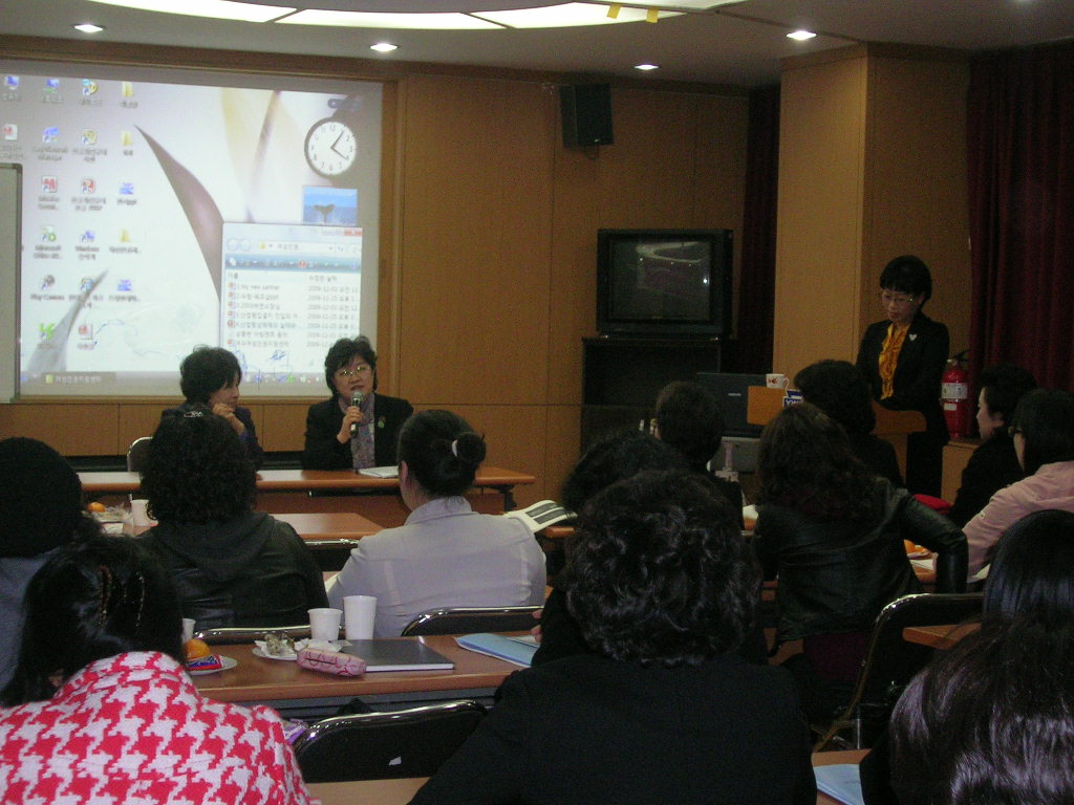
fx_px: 2017
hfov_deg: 29.8
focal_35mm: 65
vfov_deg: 22.6
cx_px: 537
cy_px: 402
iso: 193
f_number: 3.5
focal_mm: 9.9
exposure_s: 1/60.1
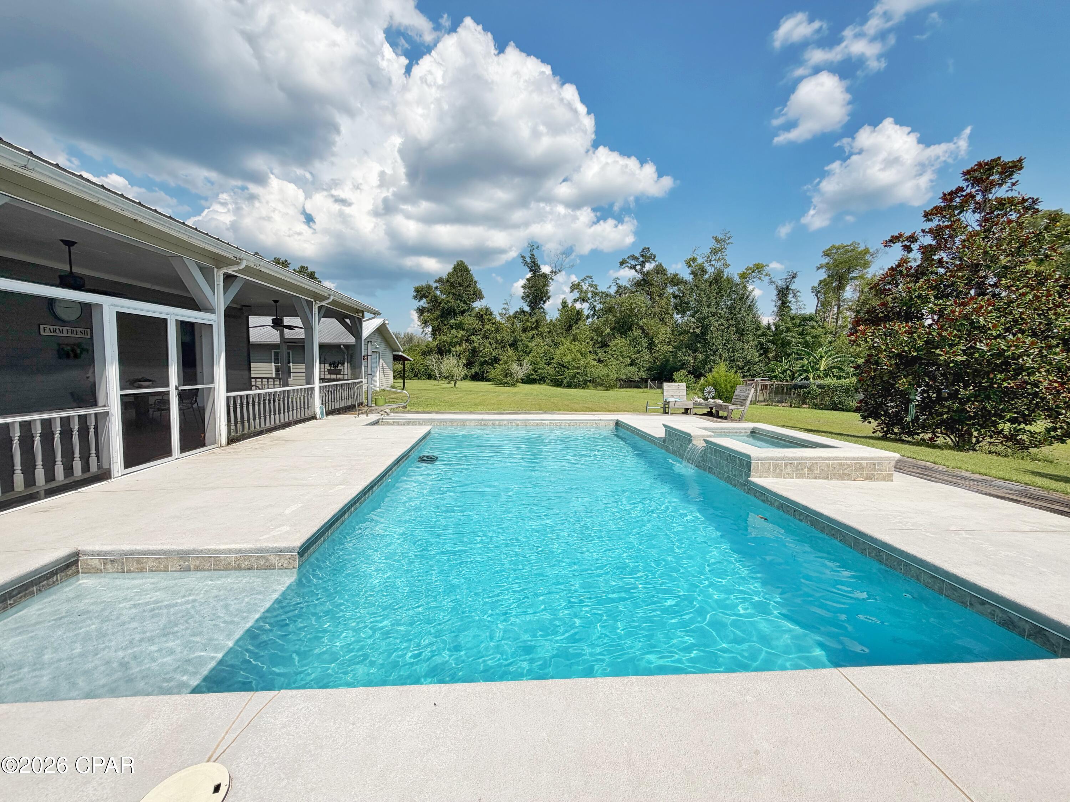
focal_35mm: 14
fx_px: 433
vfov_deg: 85.7
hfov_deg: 102.1
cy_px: 401
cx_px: 535
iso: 20
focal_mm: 2.22
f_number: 2.2
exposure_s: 1/1431
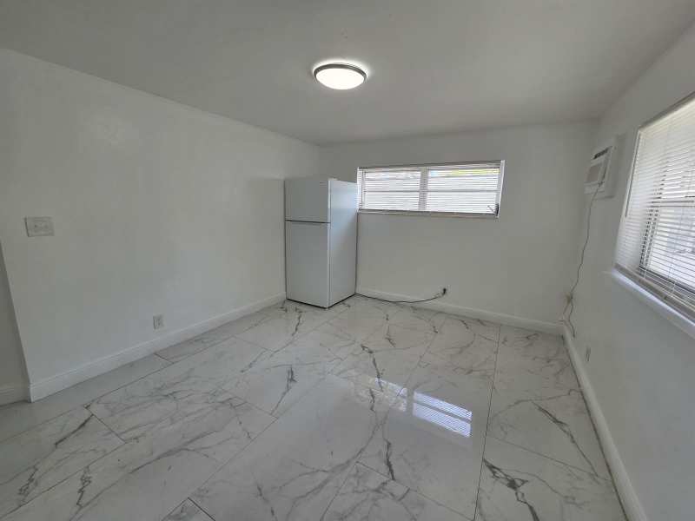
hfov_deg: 106.2
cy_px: 260
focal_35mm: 13
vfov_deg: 89.9
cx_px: 348
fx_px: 261
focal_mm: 2.2
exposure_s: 1/120
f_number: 2.2
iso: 50
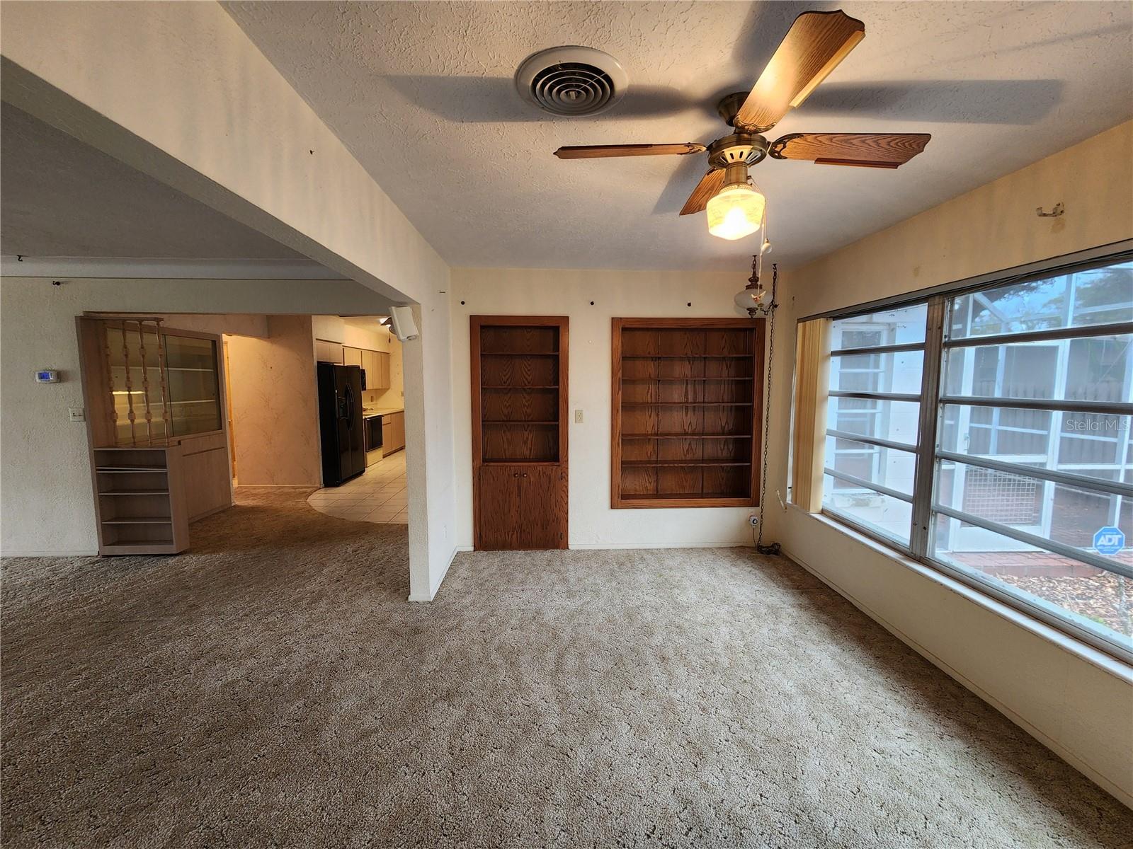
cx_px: 566
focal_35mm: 13
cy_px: 424
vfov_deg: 89.9
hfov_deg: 106.2
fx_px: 425
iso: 160
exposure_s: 1/60
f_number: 2.2
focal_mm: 2.2
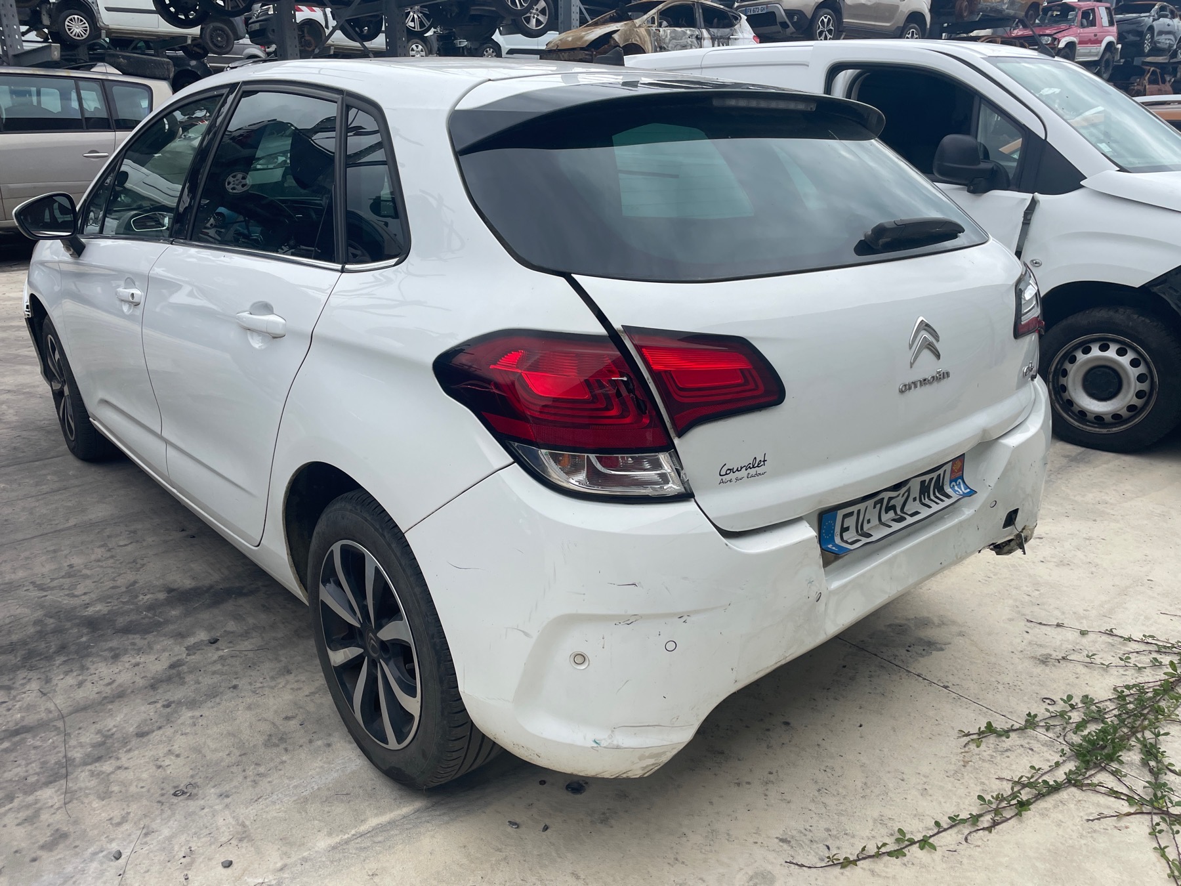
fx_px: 887
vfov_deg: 53.1
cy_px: 443
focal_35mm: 26
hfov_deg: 67.3
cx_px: 590
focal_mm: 4.2
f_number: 1.6
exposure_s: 1/2092
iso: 32
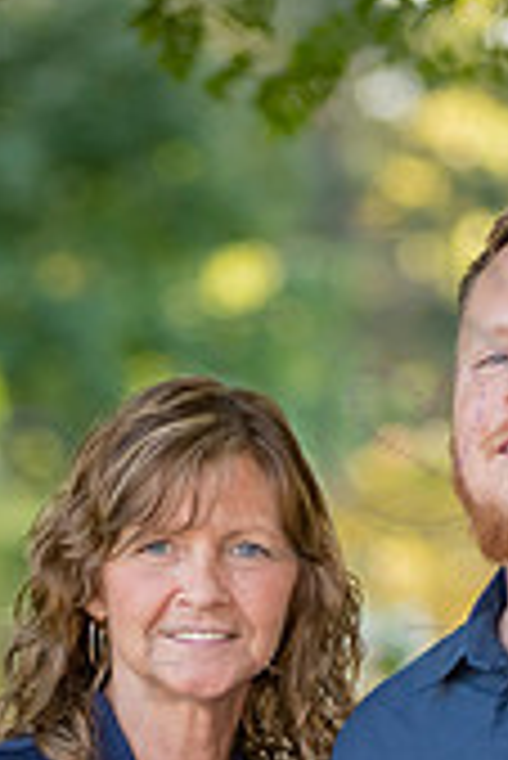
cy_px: 823
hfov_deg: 4.3
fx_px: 6738
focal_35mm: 319
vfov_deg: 6.4
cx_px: 436
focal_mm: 120
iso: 800
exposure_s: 1/320
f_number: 3.5
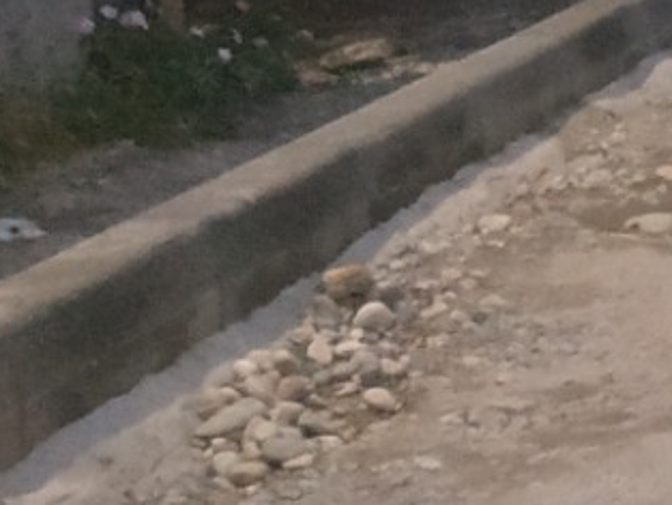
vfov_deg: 10.0
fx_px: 2855
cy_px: -73
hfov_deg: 10.7
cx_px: 1797
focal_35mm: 147
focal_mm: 3.94
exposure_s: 1/17
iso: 1600
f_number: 1.9
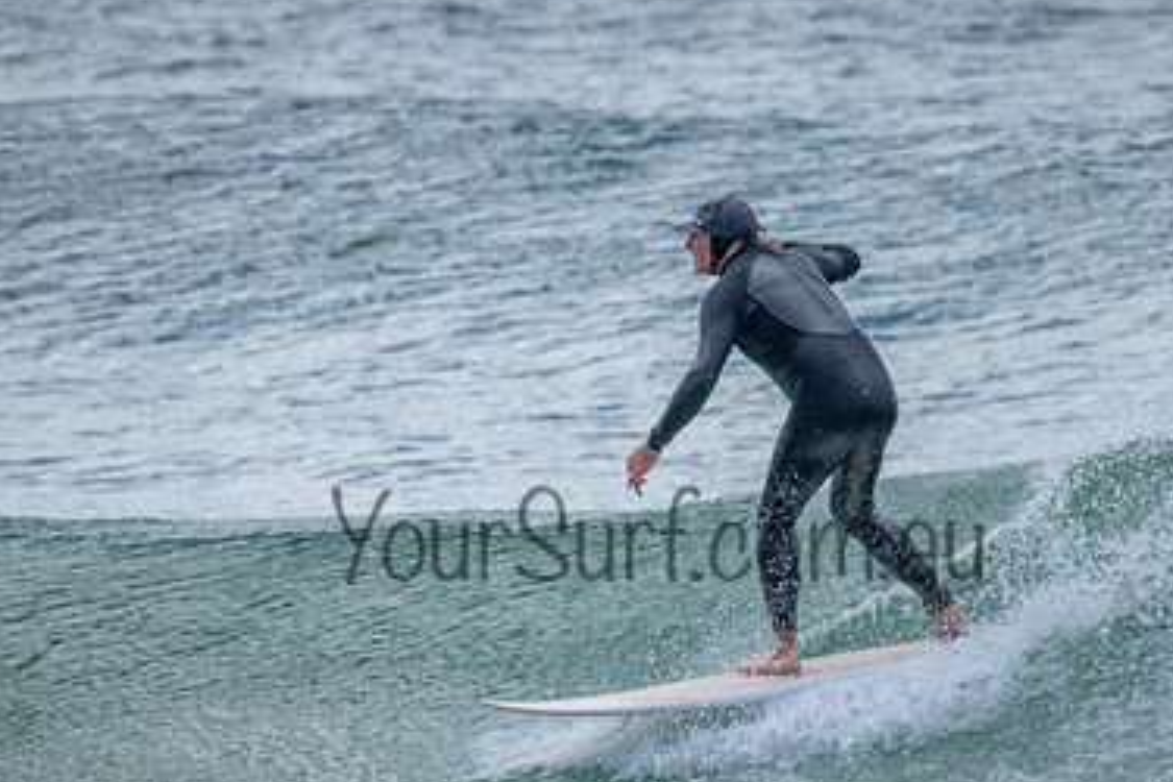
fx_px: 40270
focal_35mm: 1236
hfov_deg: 1.7
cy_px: 508
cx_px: 654
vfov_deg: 1.1
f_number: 11
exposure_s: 1/1000
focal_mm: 800
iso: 2200
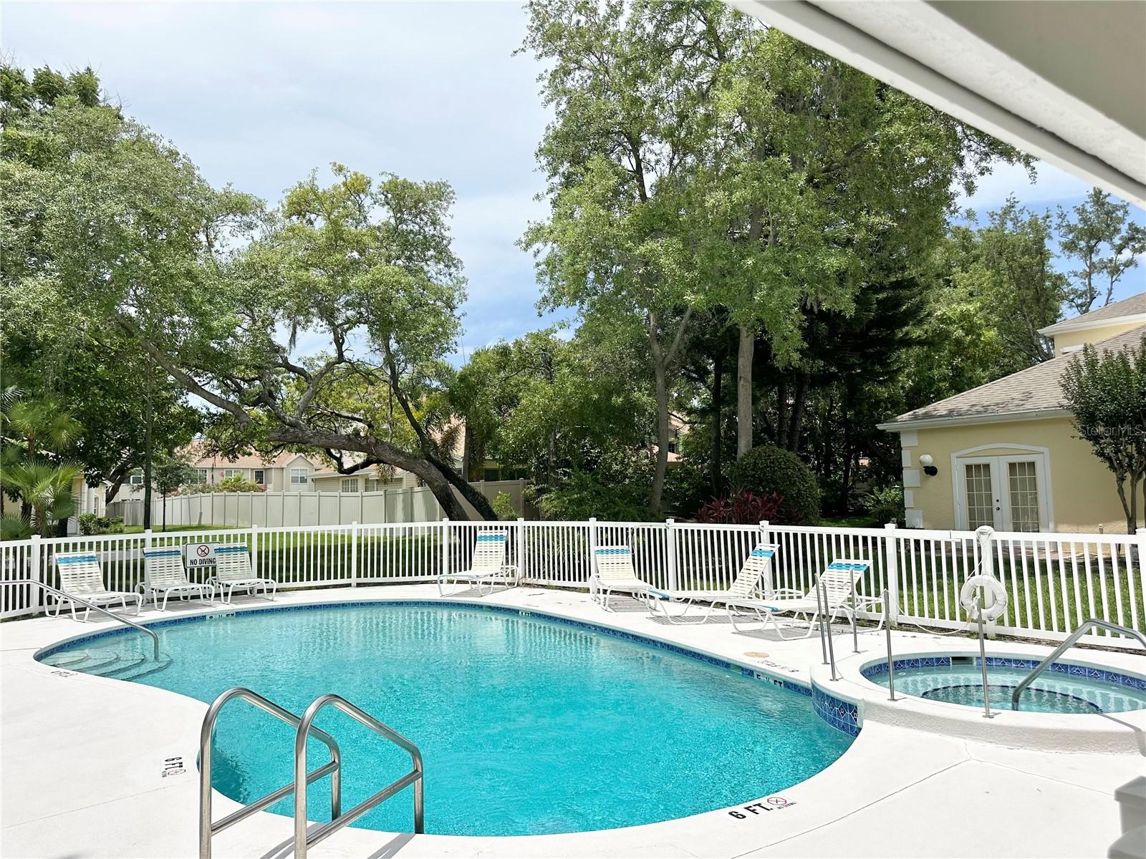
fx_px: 795
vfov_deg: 56.8
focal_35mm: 24
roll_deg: +0.0
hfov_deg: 71.6
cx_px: 573
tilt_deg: +4.9
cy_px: 430
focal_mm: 6.86
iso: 80
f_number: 1.78
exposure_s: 1/8929
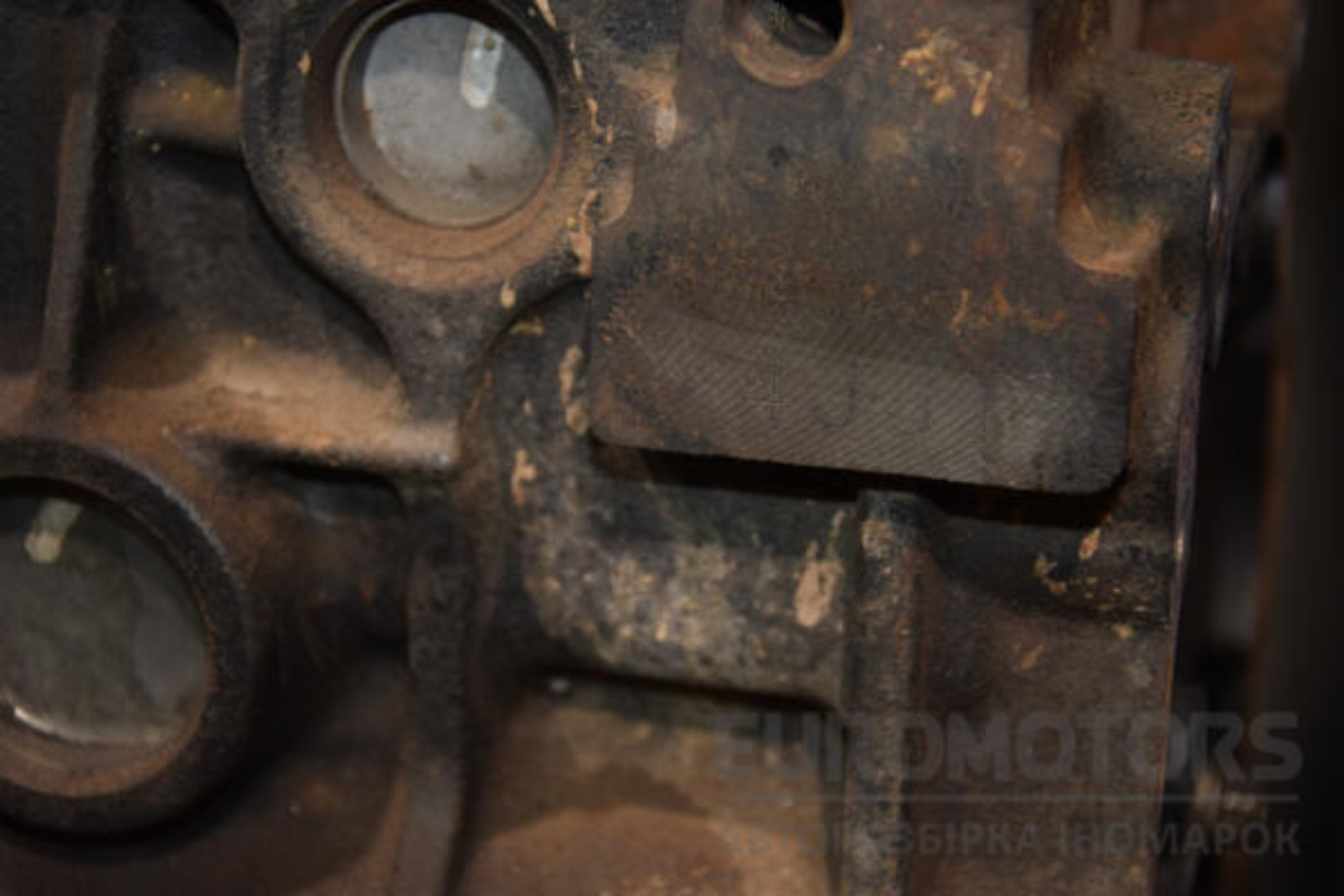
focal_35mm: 87
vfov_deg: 15.7
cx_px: 672
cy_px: 448
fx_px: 3248
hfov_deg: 23.4
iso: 800
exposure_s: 1/60
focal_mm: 58
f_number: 5
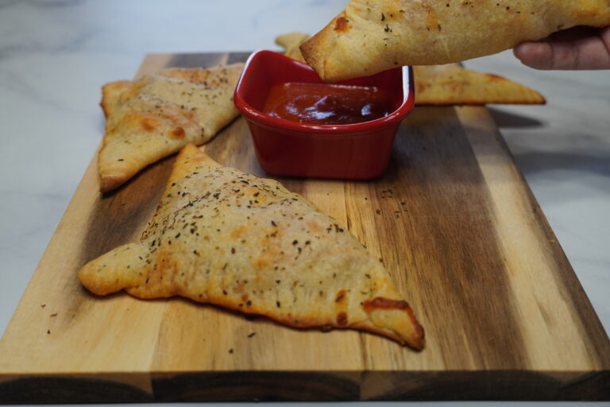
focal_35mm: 44
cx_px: 305
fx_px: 737
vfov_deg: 30.8
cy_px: 204
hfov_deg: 45.0
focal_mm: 29
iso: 320
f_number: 4.5
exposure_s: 1/100
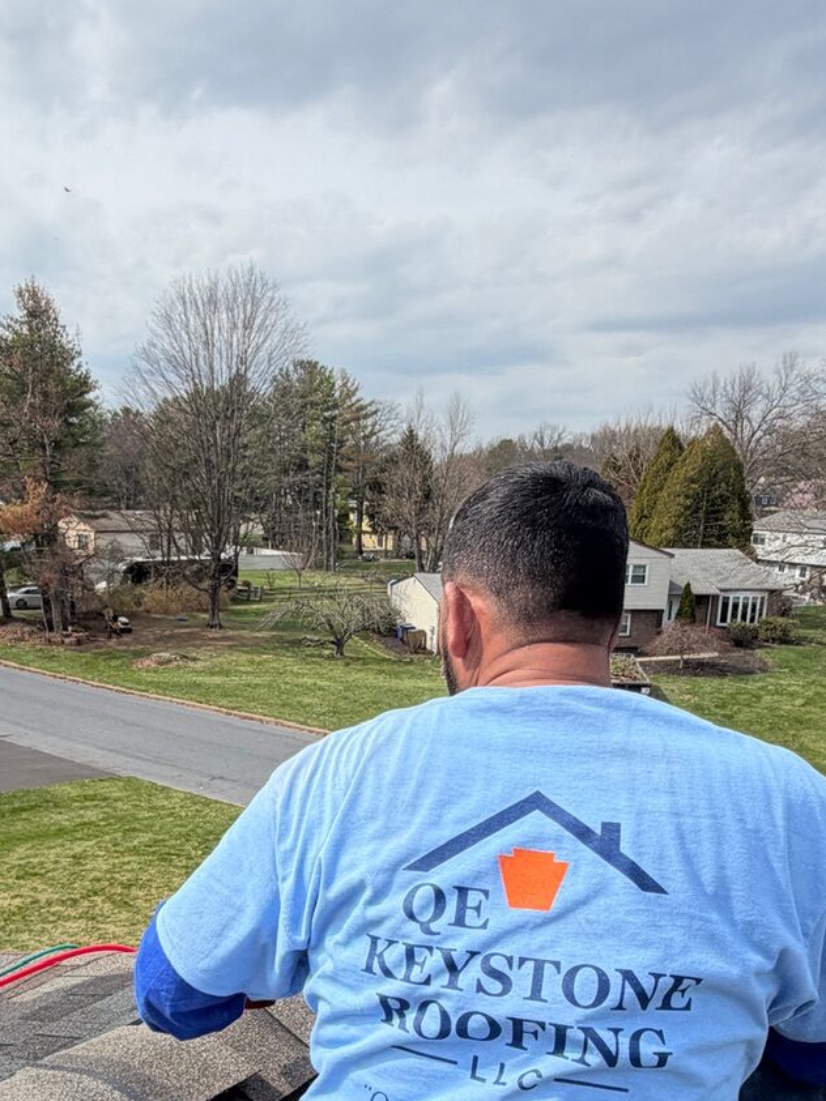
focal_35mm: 34
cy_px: 747
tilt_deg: -14.0
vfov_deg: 52.8
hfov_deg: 40.9
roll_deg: +0.2
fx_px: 1082
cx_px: 239
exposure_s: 1/985
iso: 20
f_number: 2.2
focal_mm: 2.22
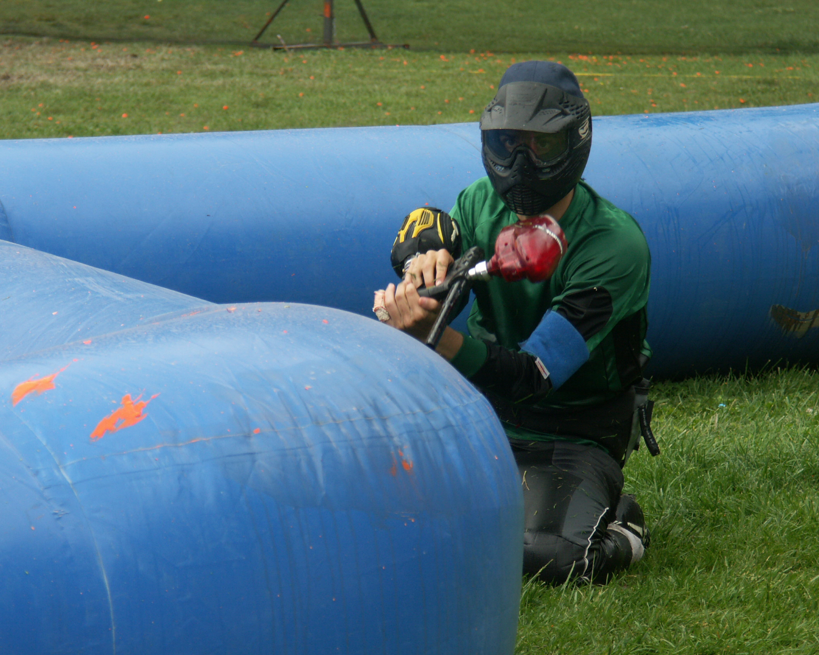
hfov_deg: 7.6
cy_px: 264
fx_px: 6156
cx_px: 404
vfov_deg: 6.1
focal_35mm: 254
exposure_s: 1/250
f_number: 4
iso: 64
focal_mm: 50.8
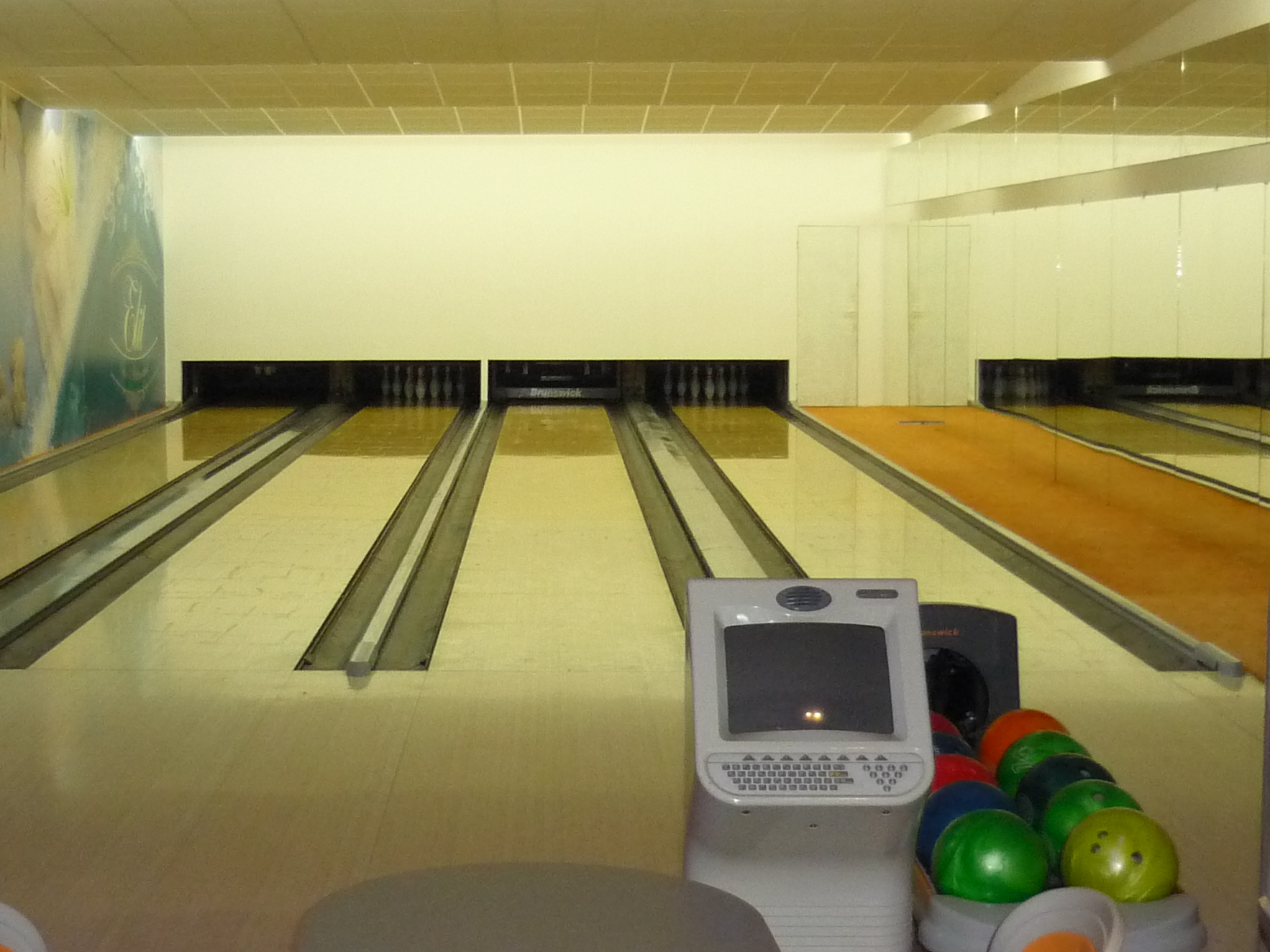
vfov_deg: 24.0
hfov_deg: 31.6
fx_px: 2238
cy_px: 408
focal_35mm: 61
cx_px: 507
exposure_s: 1/30
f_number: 2.8
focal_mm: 5.5
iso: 400
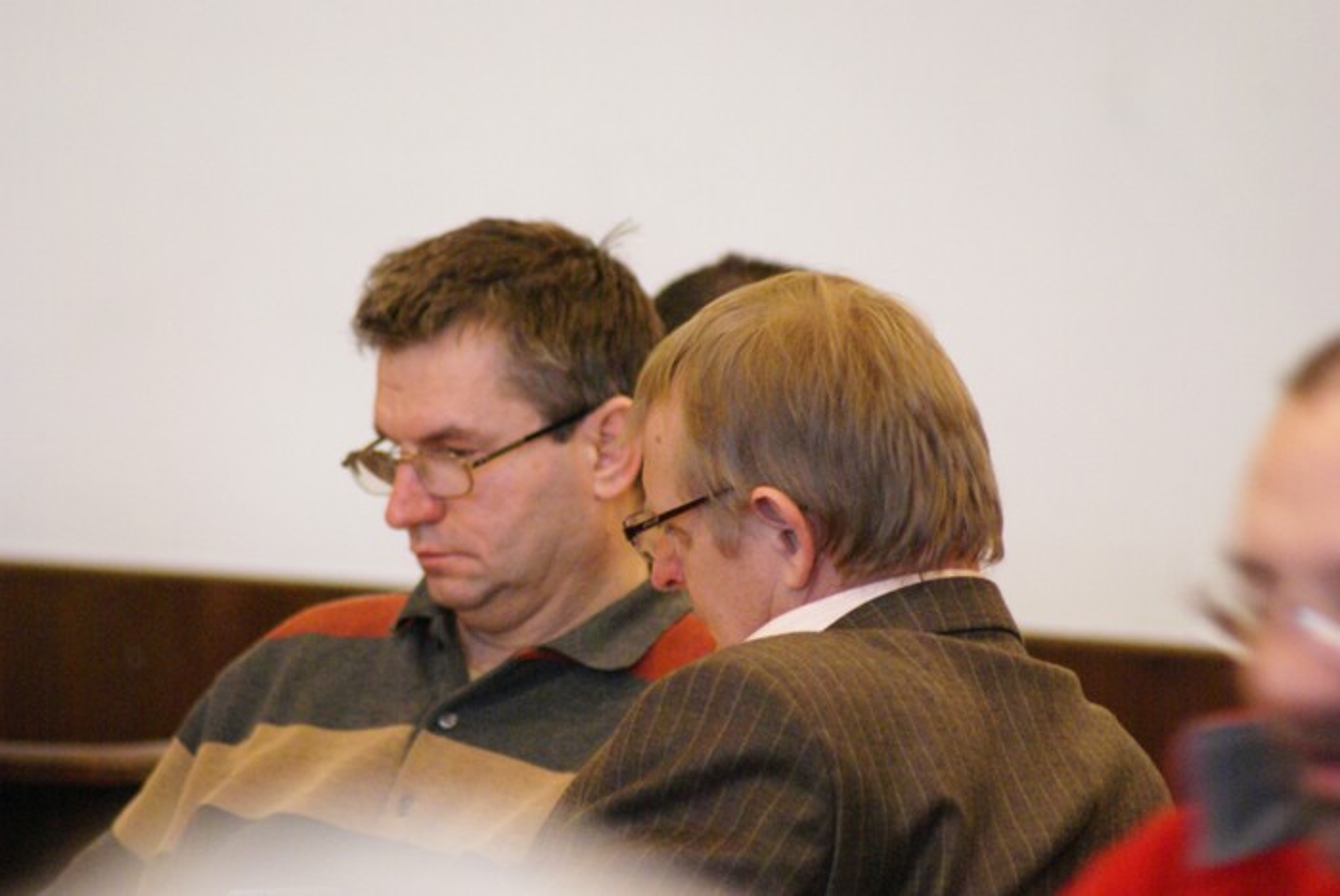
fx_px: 15646
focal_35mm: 420
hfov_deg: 4.9
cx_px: 670
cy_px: 448
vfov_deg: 3.3
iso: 1600
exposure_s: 1/6
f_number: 5.6
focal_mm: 280
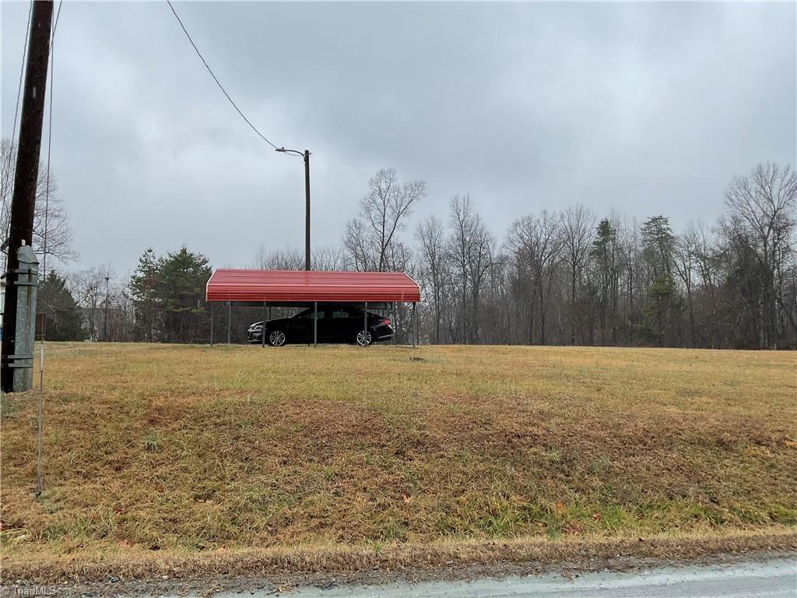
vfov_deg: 48.2
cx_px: 398
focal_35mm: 29
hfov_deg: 61.7
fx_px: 668
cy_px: 299
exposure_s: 1/683
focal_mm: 3
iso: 16
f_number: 1.8
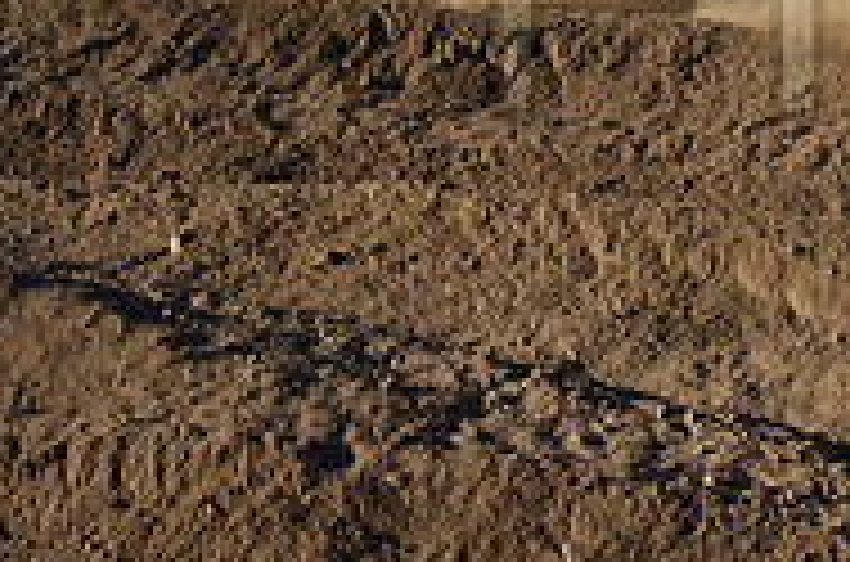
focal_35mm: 83
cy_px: -261
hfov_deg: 22.7
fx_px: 1955
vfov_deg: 15.2
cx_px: 994
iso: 1000
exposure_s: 1/640
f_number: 13
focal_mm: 18
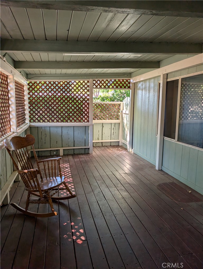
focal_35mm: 24
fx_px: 187
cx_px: 102
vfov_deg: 71.5
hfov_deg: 56.9
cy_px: 134
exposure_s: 1/241
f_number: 1.68
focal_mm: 6.9
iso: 35
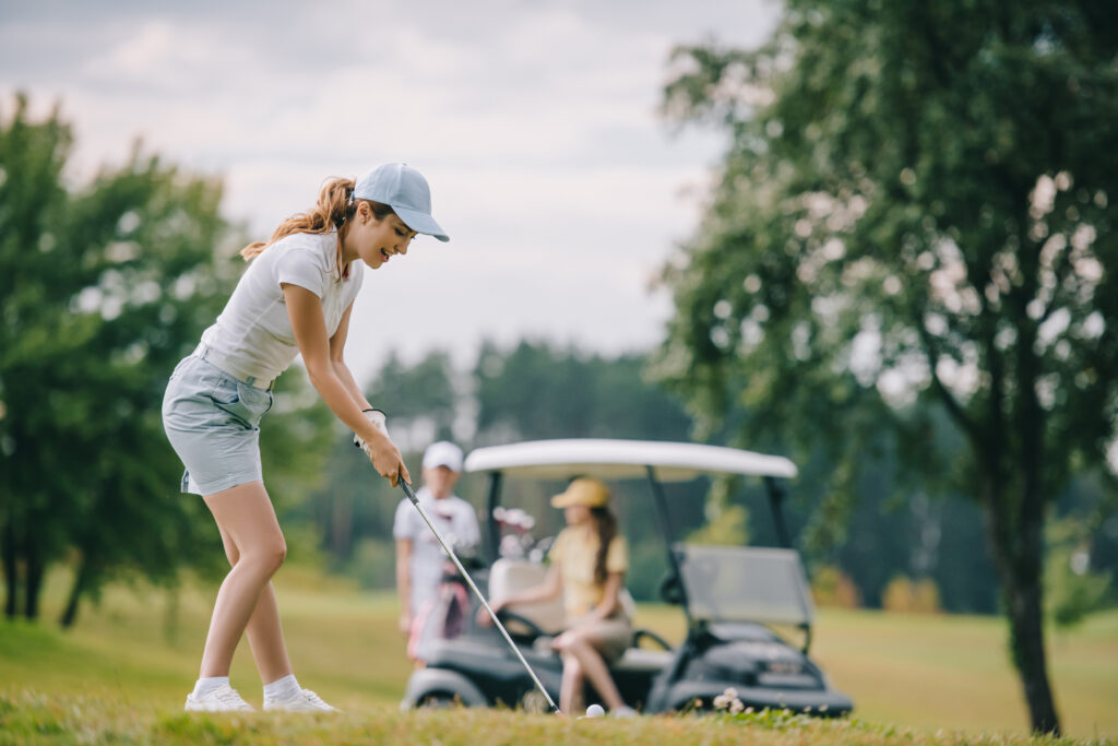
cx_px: 559
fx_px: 5280
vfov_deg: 8.1
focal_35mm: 170
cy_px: 373
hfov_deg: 12.1
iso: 400
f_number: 2.8
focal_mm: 170
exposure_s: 1/4000
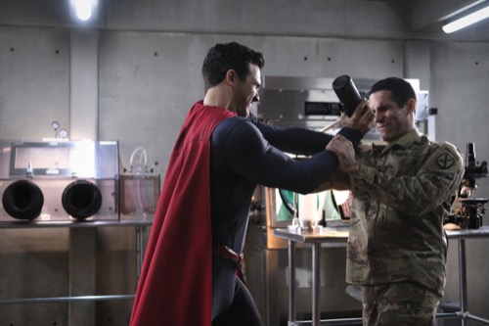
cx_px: 244
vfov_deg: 25.5
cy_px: 163
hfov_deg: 37.5
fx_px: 720
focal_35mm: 53
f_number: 2.2
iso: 8000
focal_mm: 35
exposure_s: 1/320
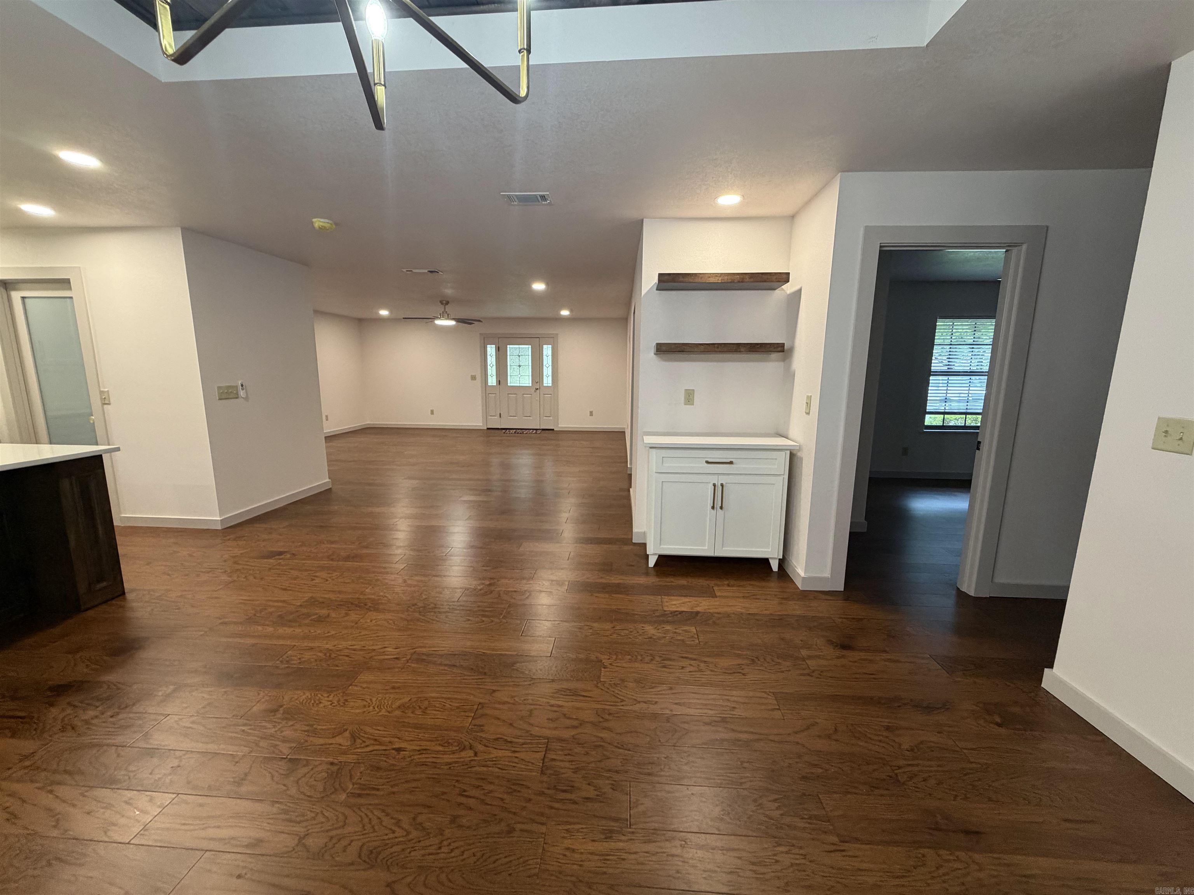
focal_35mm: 14
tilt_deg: -10.4
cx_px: 597
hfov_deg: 102.1
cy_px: 448
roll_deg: -0.2
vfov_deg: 85.7
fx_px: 483
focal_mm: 2.22
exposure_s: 1/60
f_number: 2.2
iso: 320
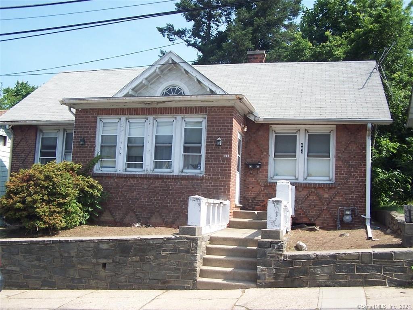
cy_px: 155
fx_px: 453
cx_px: 206
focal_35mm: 38
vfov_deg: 37.7
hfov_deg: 49.0
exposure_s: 1/500
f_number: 2.8
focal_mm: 6.3
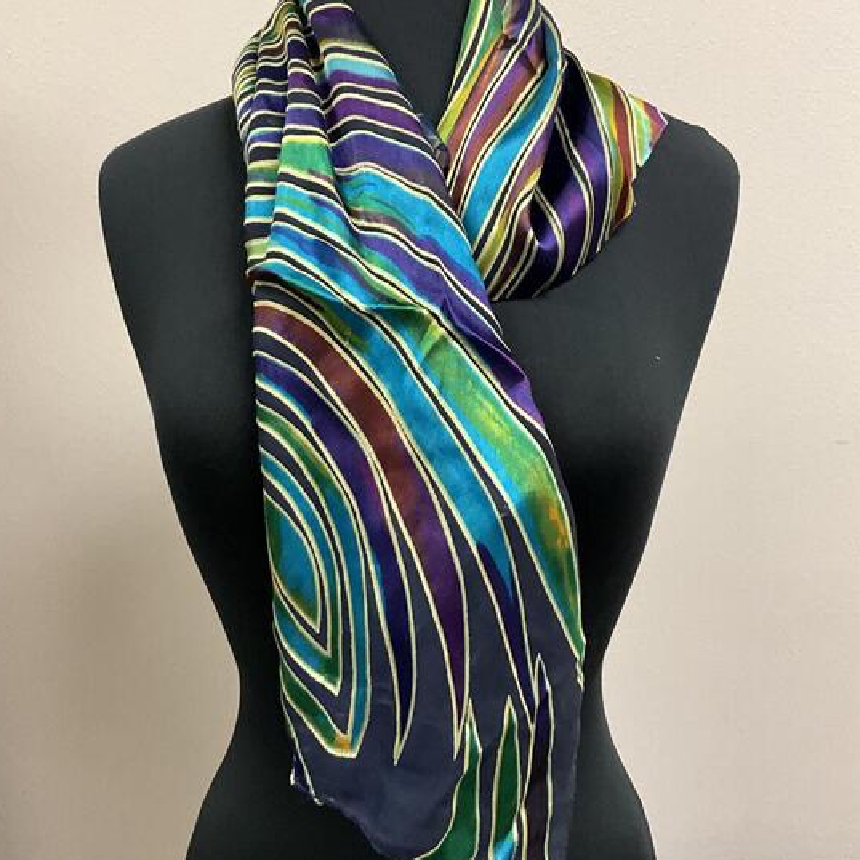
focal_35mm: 35
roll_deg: +0.3
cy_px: 430
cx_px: 422
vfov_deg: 47.2
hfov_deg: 47.2
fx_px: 984
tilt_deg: -11.0
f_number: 1.8
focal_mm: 3
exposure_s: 1/60
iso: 200
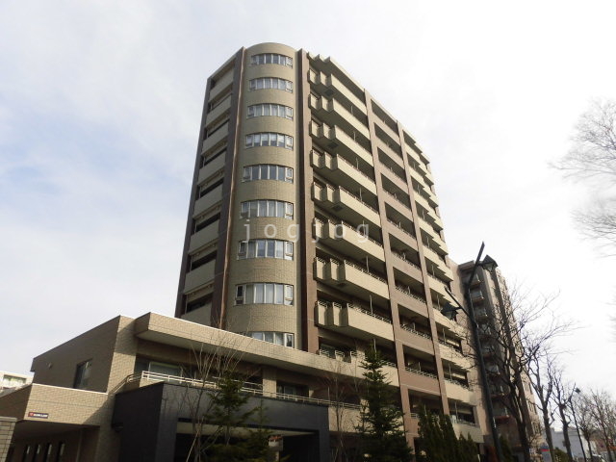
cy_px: 231
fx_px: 427
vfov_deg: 56.8
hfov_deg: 71.6
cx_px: 308
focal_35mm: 24
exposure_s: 1/1000
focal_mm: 4.3
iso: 100
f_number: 3.1
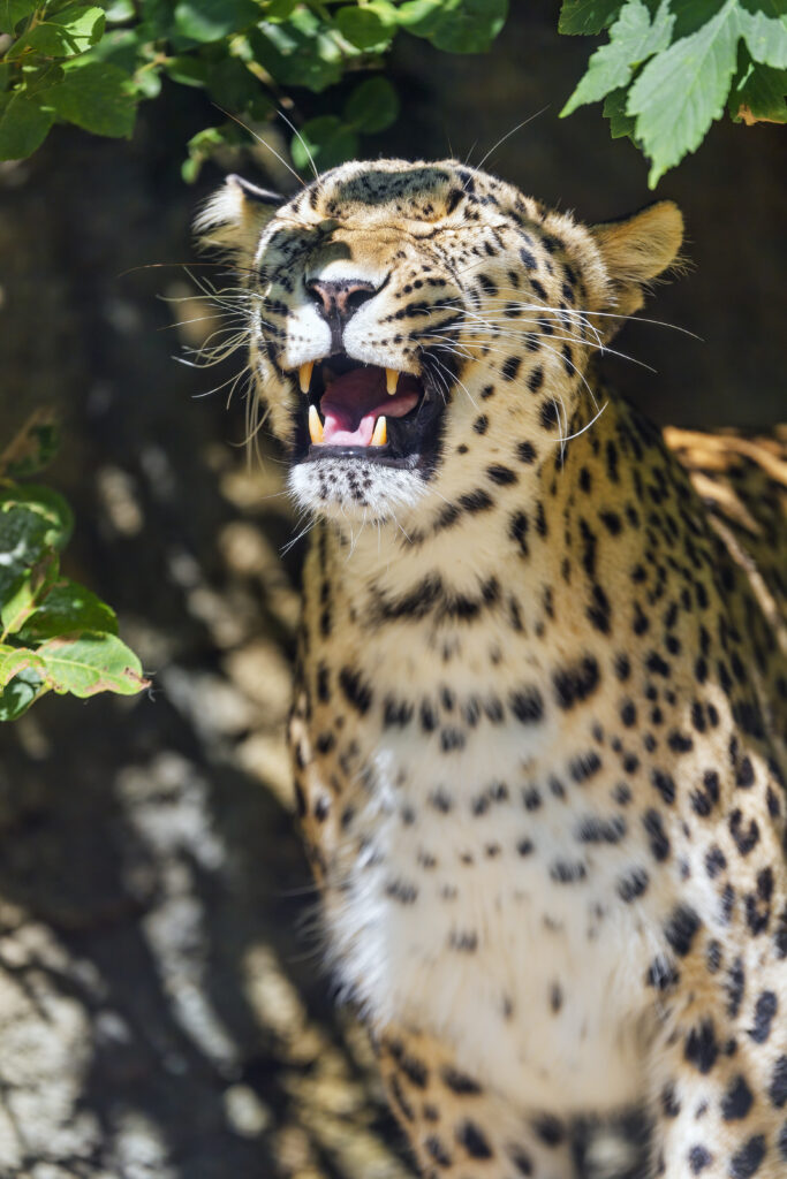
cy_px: 590
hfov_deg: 5.5
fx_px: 8195
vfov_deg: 8.2
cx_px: 394
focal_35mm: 250
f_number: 4.5
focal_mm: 250
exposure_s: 1/1250
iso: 400
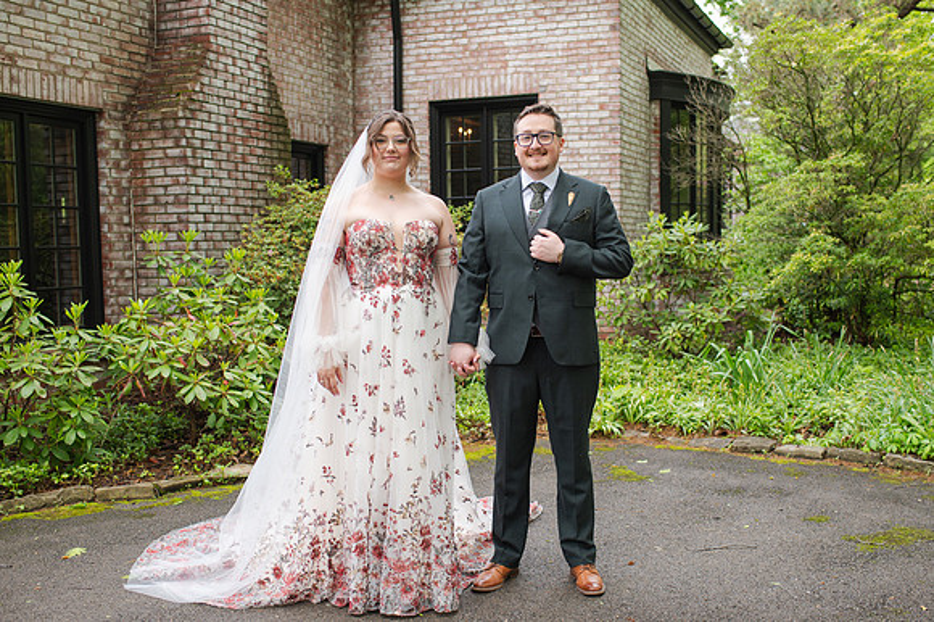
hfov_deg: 47.9
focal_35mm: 41
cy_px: 346
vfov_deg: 32.9
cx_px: 490
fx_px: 1051
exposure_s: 1/320
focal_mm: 35
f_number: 3.2
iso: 125
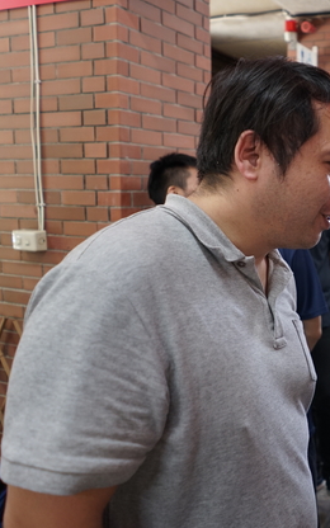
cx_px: 362
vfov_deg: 54.0
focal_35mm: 36
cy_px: 248
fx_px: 518
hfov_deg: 31.4
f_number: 3.2
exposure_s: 1/60
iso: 800
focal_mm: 21
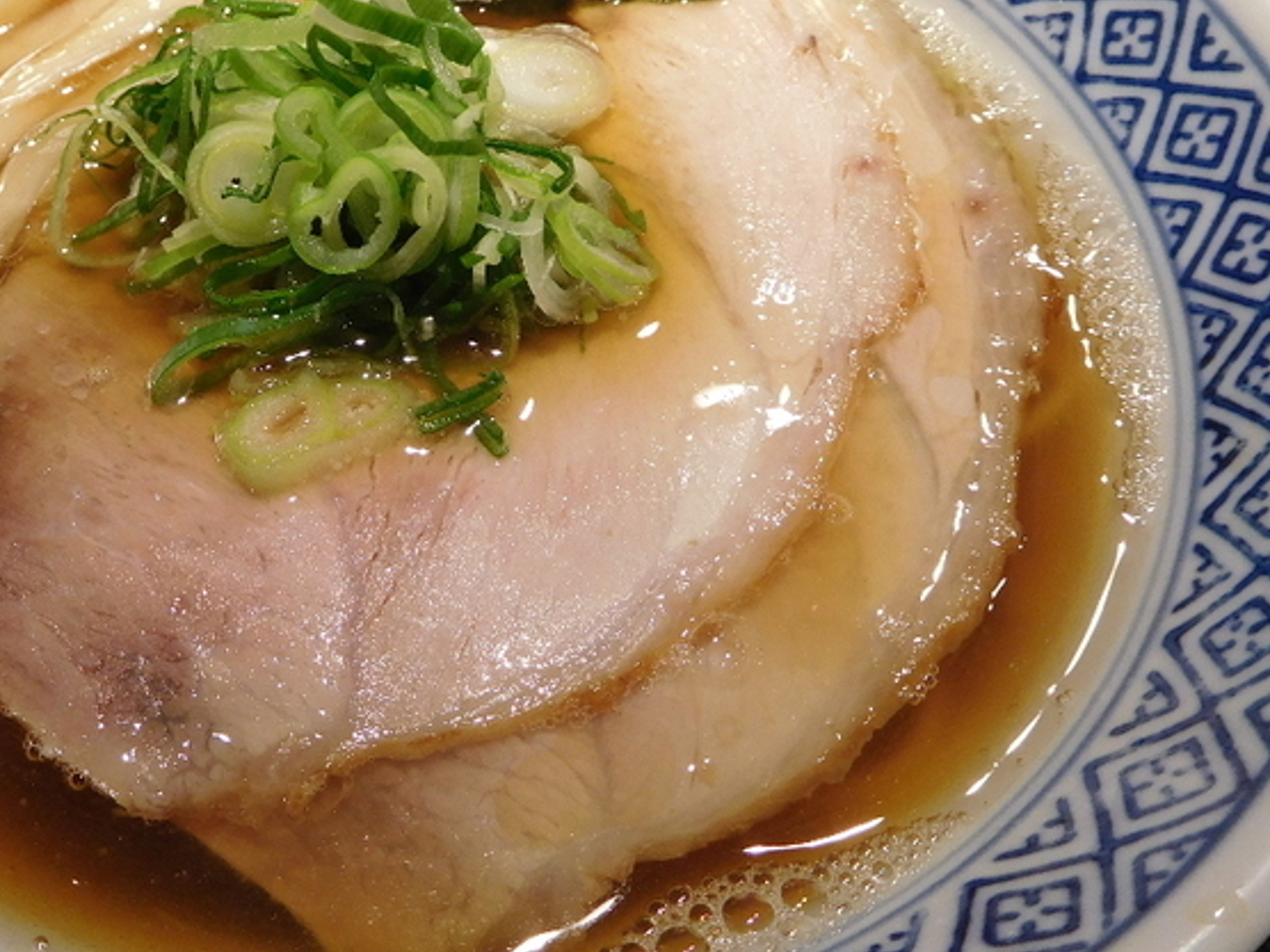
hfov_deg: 50.5
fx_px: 1321
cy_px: 404
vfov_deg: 39.6
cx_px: 432
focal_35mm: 36
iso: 200
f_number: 3.4
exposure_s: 1/30
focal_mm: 4.5
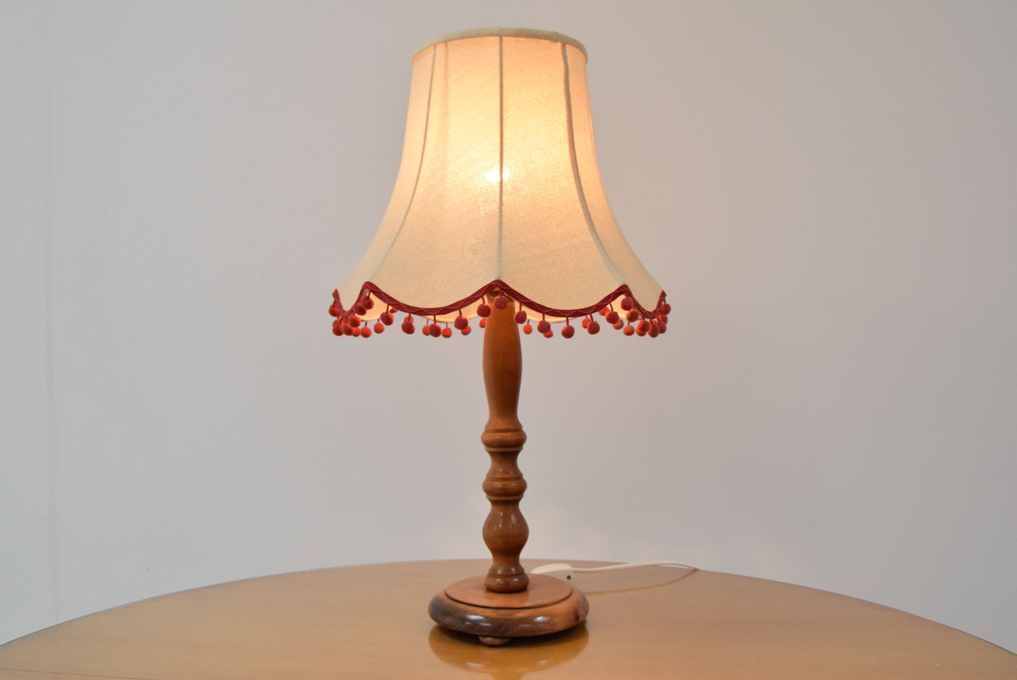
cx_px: 508
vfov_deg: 36.9
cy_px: 340
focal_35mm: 36
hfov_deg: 53.1
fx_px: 1018
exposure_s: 1/200
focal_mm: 24
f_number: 7.1
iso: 1600
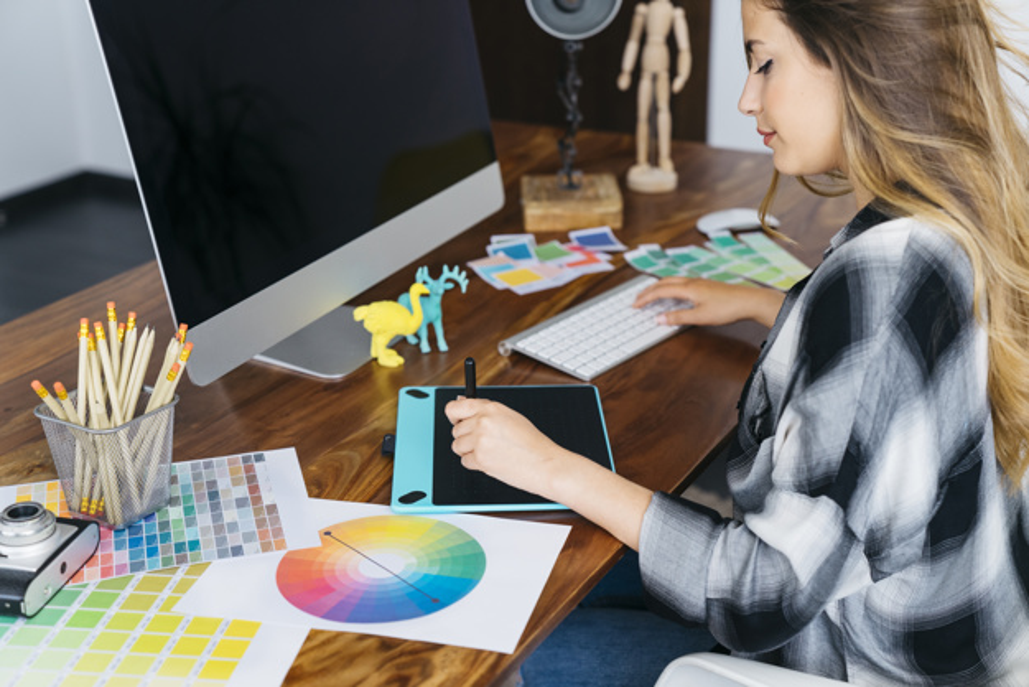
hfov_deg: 36.2
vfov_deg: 24.6
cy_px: 344
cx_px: 514
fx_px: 1572
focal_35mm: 55
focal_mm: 55
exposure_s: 1/40
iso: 400
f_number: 2.8
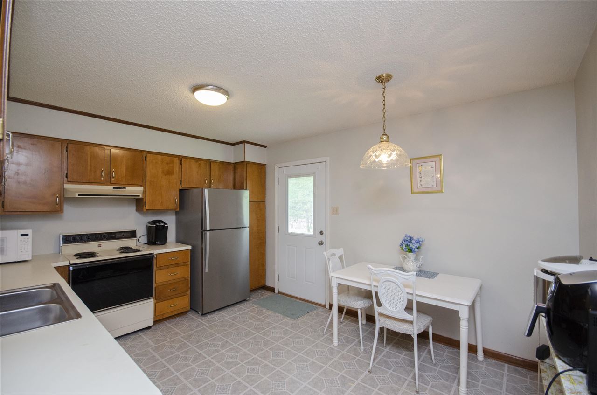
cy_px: 198
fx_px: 248
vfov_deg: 77.0
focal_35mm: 15
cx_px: 298
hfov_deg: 100.5
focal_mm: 10
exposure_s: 1/60
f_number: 7.1
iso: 1250
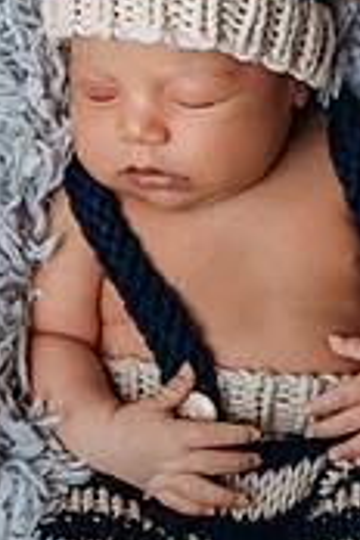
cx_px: 84
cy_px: 254
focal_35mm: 129
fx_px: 1935
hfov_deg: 10.6
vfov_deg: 15.9
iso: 1600
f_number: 2
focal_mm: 50
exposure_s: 1/1250
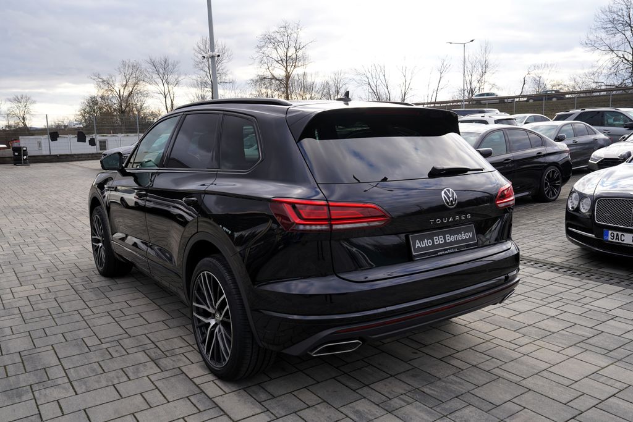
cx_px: 316
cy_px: 211
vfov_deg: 43.6
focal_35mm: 30
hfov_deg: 61.9
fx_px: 528
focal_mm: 30
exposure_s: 1/125
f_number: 5.6
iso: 100
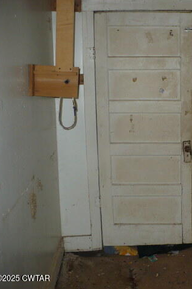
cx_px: 187
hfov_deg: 24.9
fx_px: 416
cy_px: 145
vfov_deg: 38.2
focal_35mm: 52
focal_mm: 6.1
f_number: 2.8
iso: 125
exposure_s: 1/30
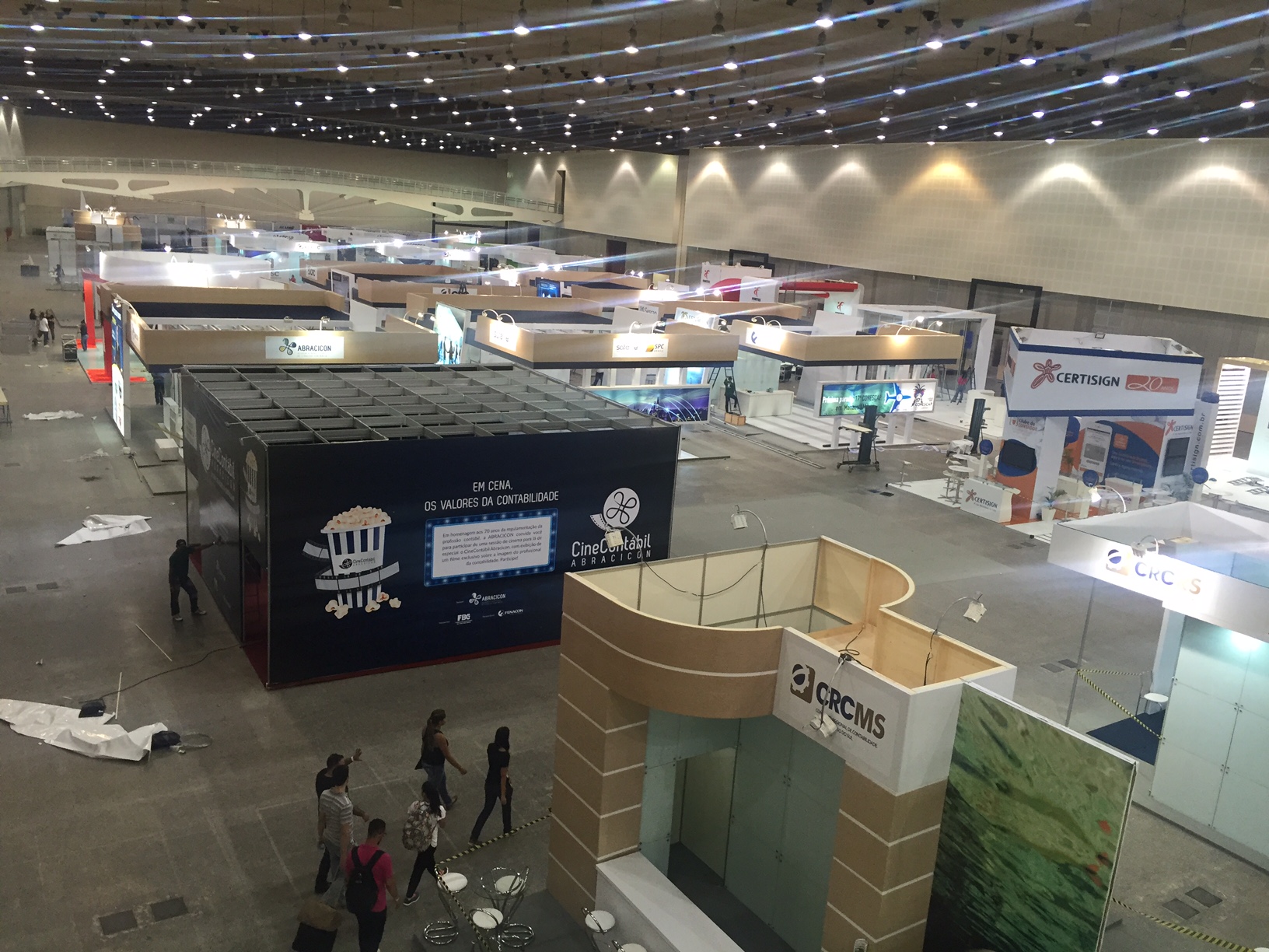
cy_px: 476
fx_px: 1063
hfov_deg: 61.7
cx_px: 634
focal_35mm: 29
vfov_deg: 48.2
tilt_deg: -14.2
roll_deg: -5.9
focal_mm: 4.15
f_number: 2.2
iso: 50
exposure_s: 1/30
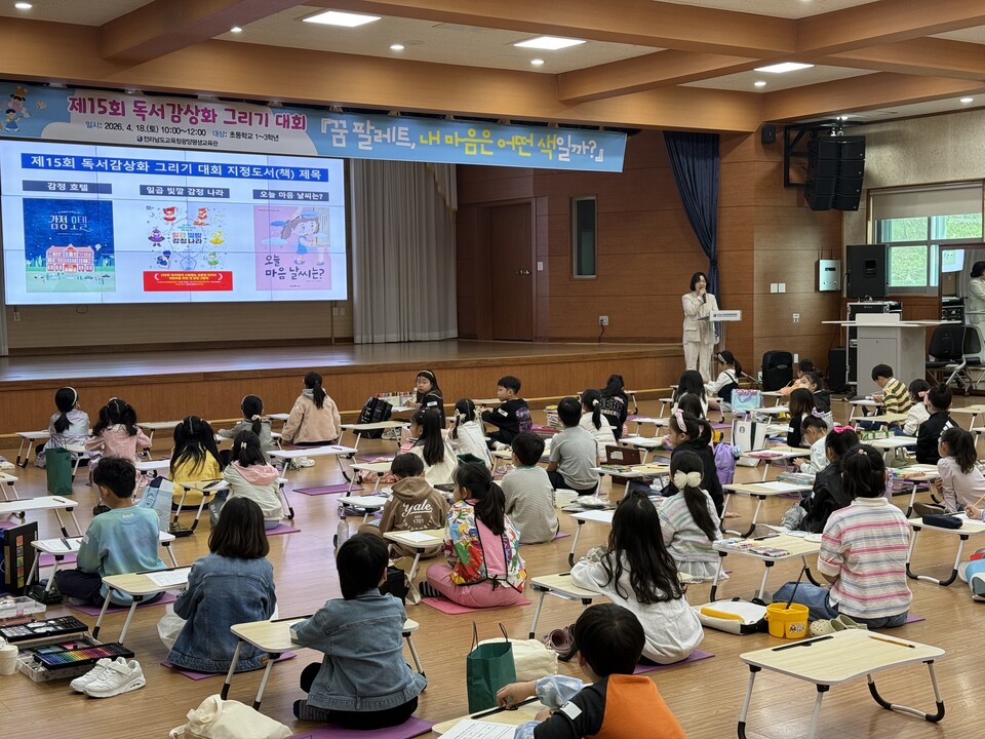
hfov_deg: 39.7
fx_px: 1366
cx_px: 492
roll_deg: +0.6
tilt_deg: -4.3
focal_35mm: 48
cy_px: 370
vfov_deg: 30.3
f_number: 1.78
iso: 80
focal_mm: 6.76
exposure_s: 1/60
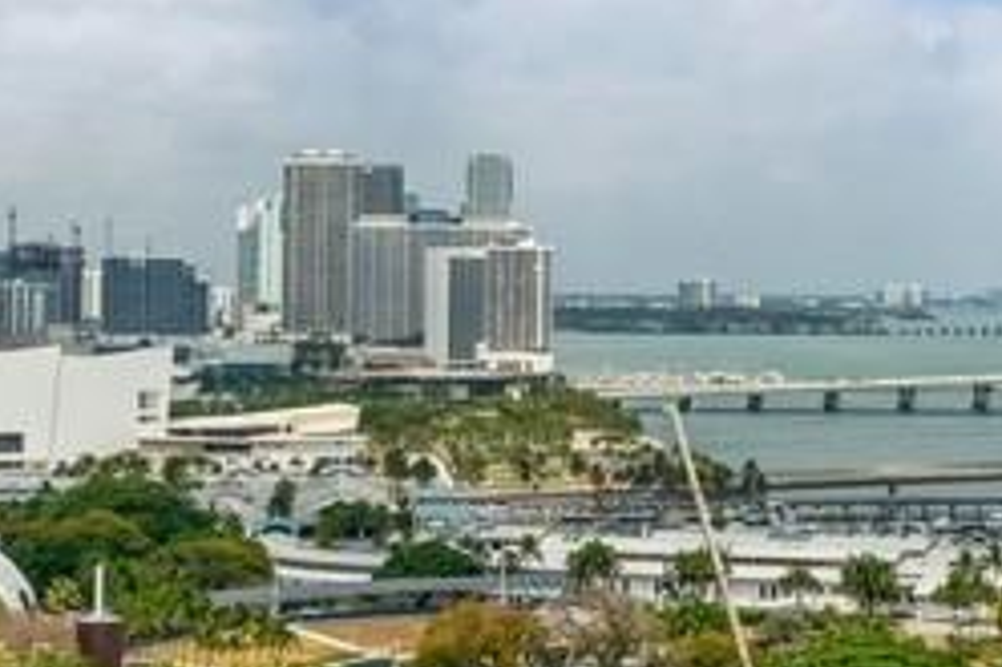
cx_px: 760
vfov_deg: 12.1
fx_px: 3143
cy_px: 289
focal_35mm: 113
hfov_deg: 18.0
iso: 200
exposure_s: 1/1000
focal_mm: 35
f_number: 8
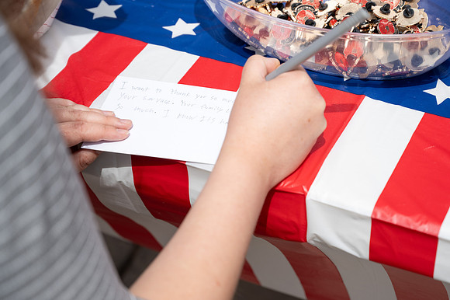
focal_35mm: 81
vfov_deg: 16.8
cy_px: 141
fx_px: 1011
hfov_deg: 25.1
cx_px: 258
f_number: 4
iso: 125
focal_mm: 70
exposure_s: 1/1000
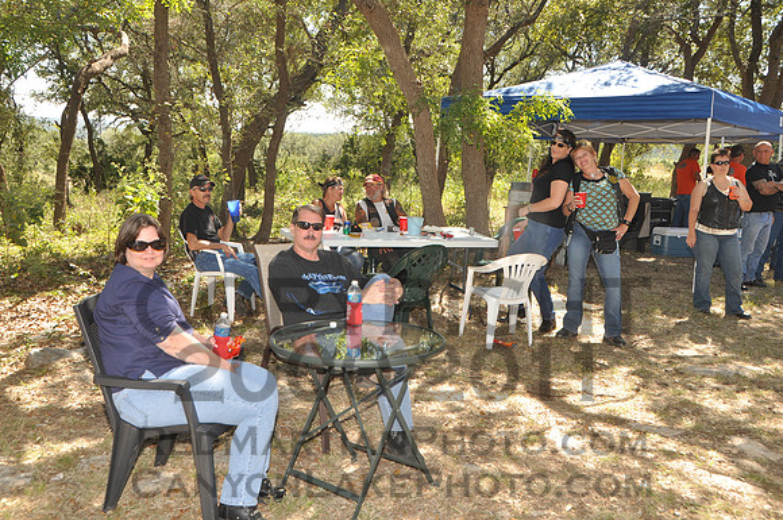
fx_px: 782
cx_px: 392
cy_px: 260
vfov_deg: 36.8
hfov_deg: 53.2
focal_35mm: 36
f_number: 6.7
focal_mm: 24
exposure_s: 1/200
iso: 200
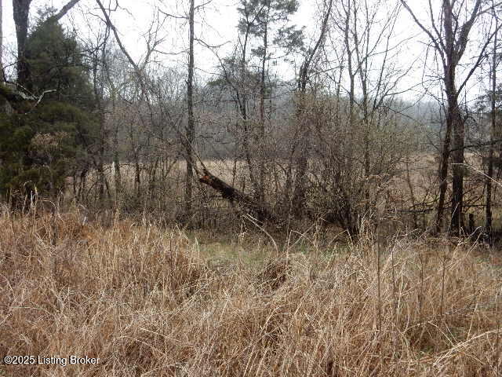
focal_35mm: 36
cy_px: 188
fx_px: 522
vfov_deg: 39.7
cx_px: 251
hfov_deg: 51.4
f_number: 4
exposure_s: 1/200
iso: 125
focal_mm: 6.4
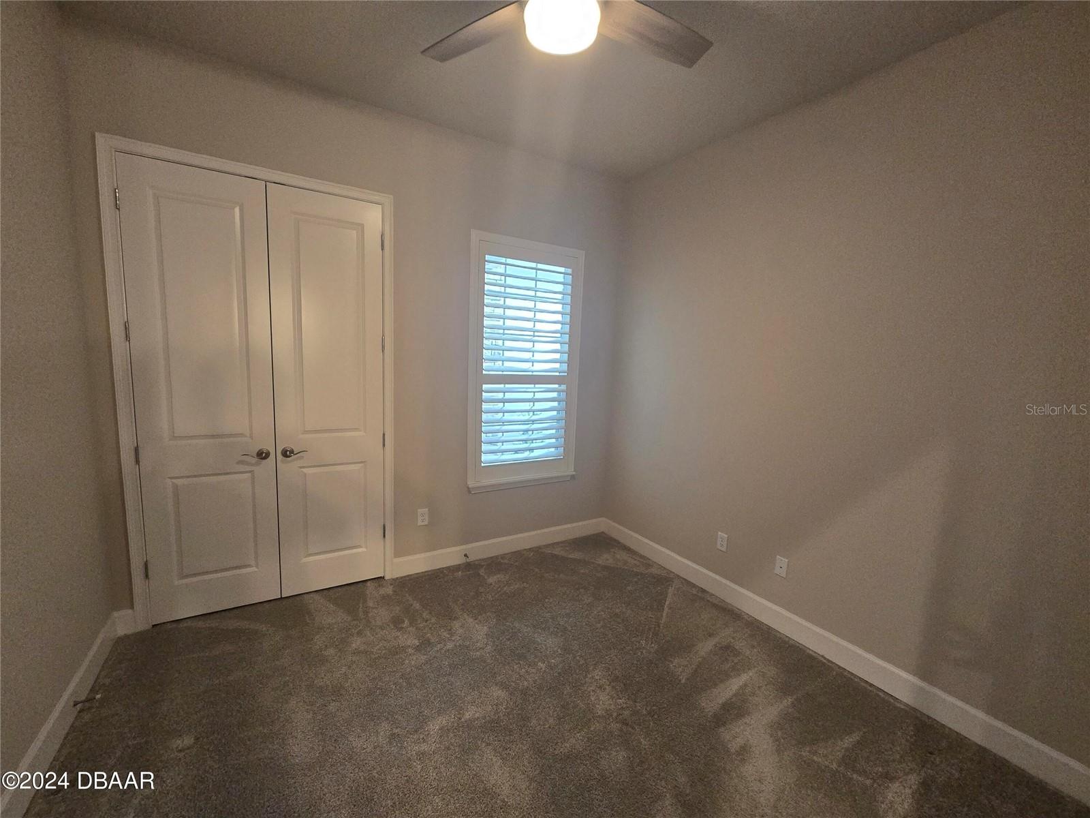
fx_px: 409
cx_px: 545
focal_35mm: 13
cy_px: 409
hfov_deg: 106.2
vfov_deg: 89.9
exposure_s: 1/60
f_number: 2.2
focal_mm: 2.2
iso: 500
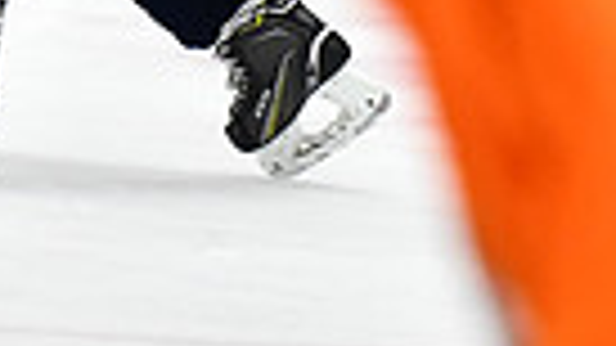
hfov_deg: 2.6
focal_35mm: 830
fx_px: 13558
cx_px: -414
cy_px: -488
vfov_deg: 1.5
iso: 5000
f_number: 2.8
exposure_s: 1/1250
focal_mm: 125
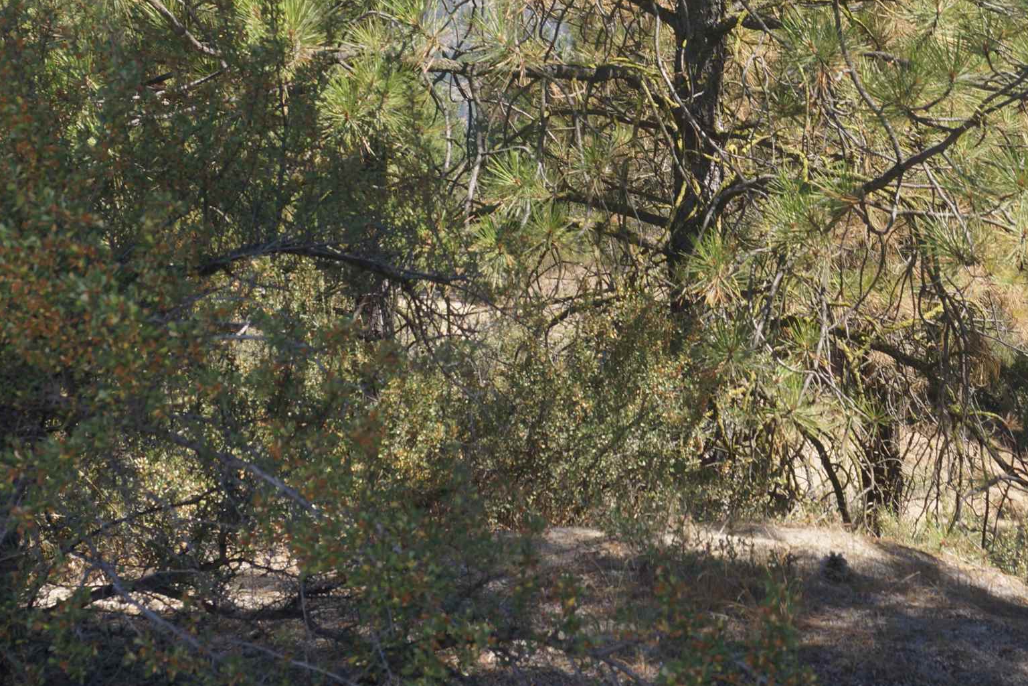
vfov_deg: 18.7
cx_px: 809
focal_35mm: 72
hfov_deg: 27.6
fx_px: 2056
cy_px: 137
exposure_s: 1/100
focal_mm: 24
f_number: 9
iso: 100
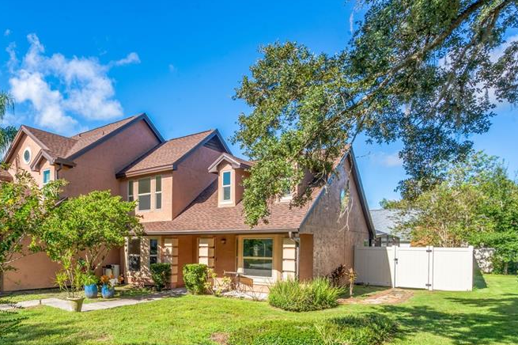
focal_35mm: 25
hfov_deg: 68.2
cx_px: 148
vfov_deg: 49.4
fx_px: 360
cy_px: 254
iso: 100
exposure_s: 1/45
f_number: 16
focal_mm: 16
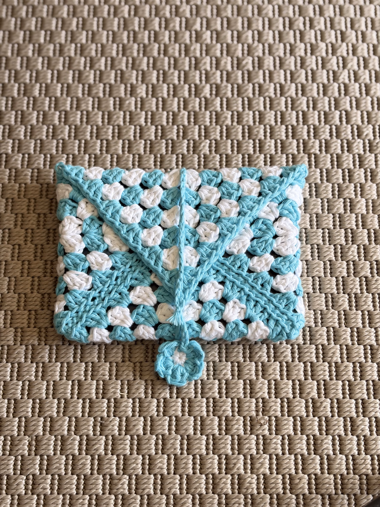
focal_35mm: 52
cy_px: 254
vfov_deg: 36.8
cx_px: 190
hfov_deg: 28.0
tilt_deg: -68.6
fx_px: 761
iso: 25
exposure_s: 1/137
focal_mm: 5.96
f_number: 1.6
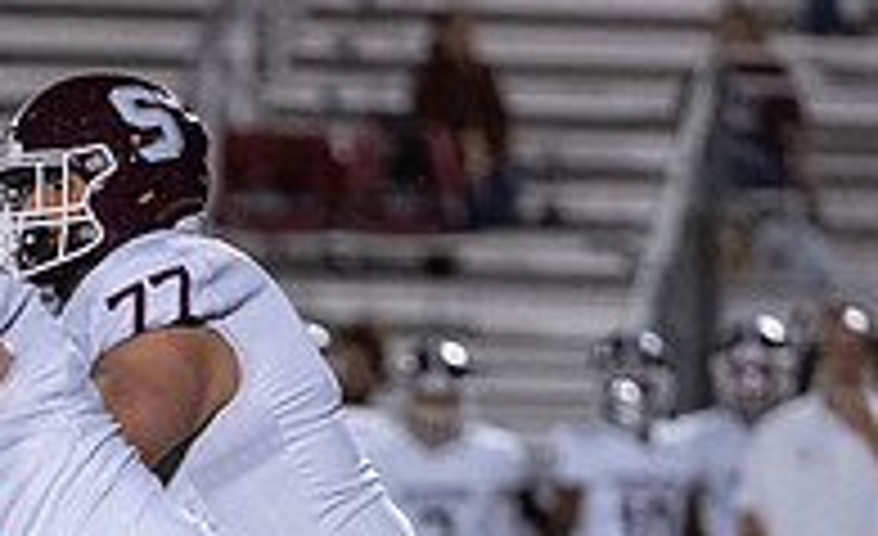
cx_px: -213
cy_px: 862
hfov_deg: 2.9
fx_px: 17044
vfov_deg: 1.8
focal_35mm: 717
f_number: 2.8
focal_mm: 192
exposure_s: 1/1250
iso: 5000
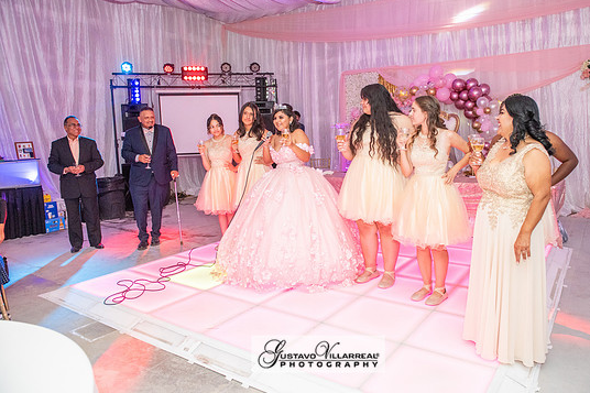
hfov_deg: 69.3
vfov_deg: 49.5
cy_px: 183
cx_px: 318
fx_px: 426
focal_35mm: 26
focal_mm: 24
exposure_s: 1/160
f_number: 4
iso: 1250
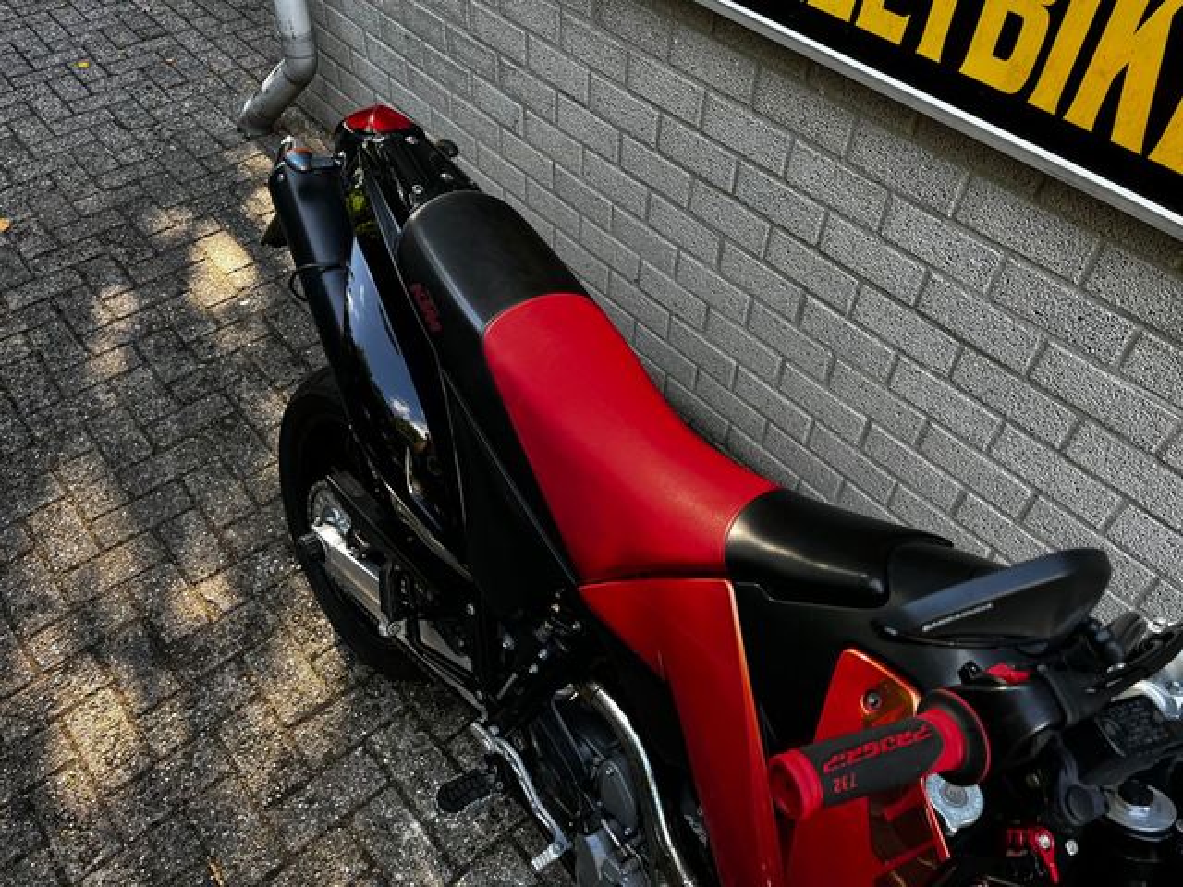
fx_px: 889
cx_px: 592
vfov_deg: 53.1
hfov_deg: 67.3
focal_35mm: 26
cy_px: 444
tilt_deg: -46.0
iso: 64
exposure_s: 1/122
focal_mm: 5.1
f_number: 1.6
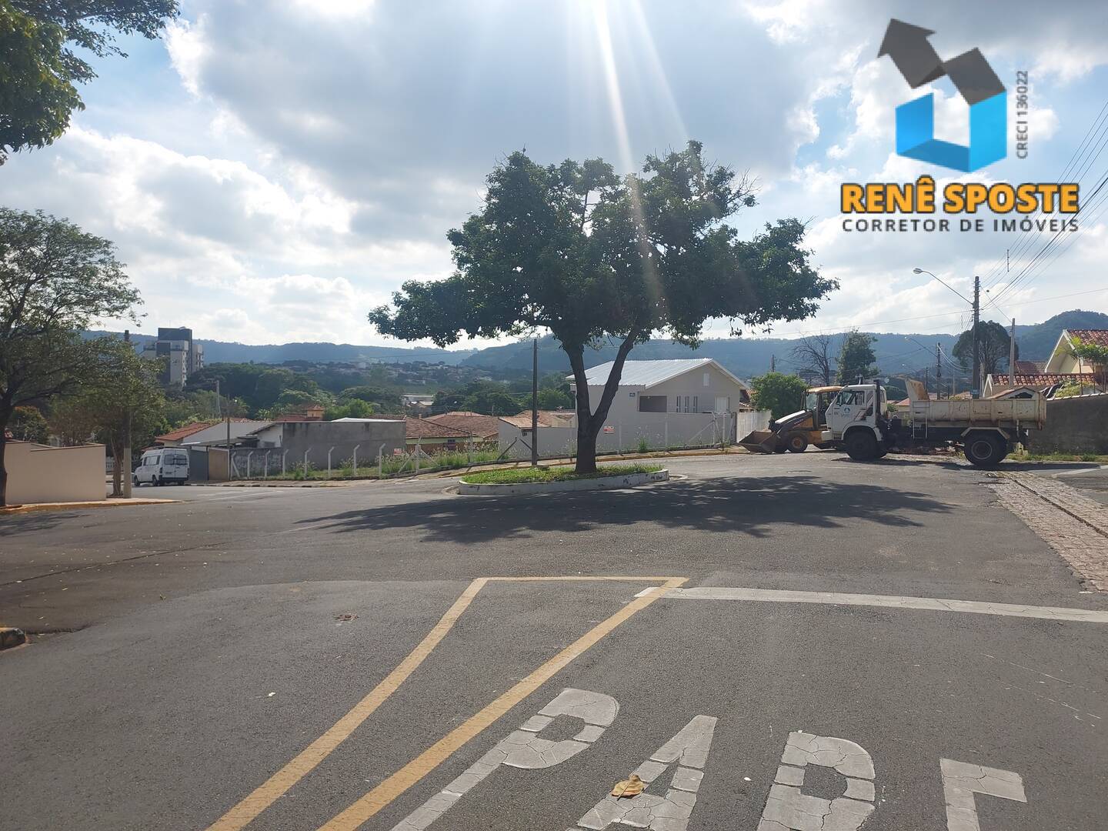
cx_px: 554
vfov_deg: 49.7
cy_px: 416
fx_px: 896
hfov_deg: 63.4
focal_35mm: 28
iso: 20
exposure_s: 1/1028
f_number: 1.8
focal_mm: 5.32
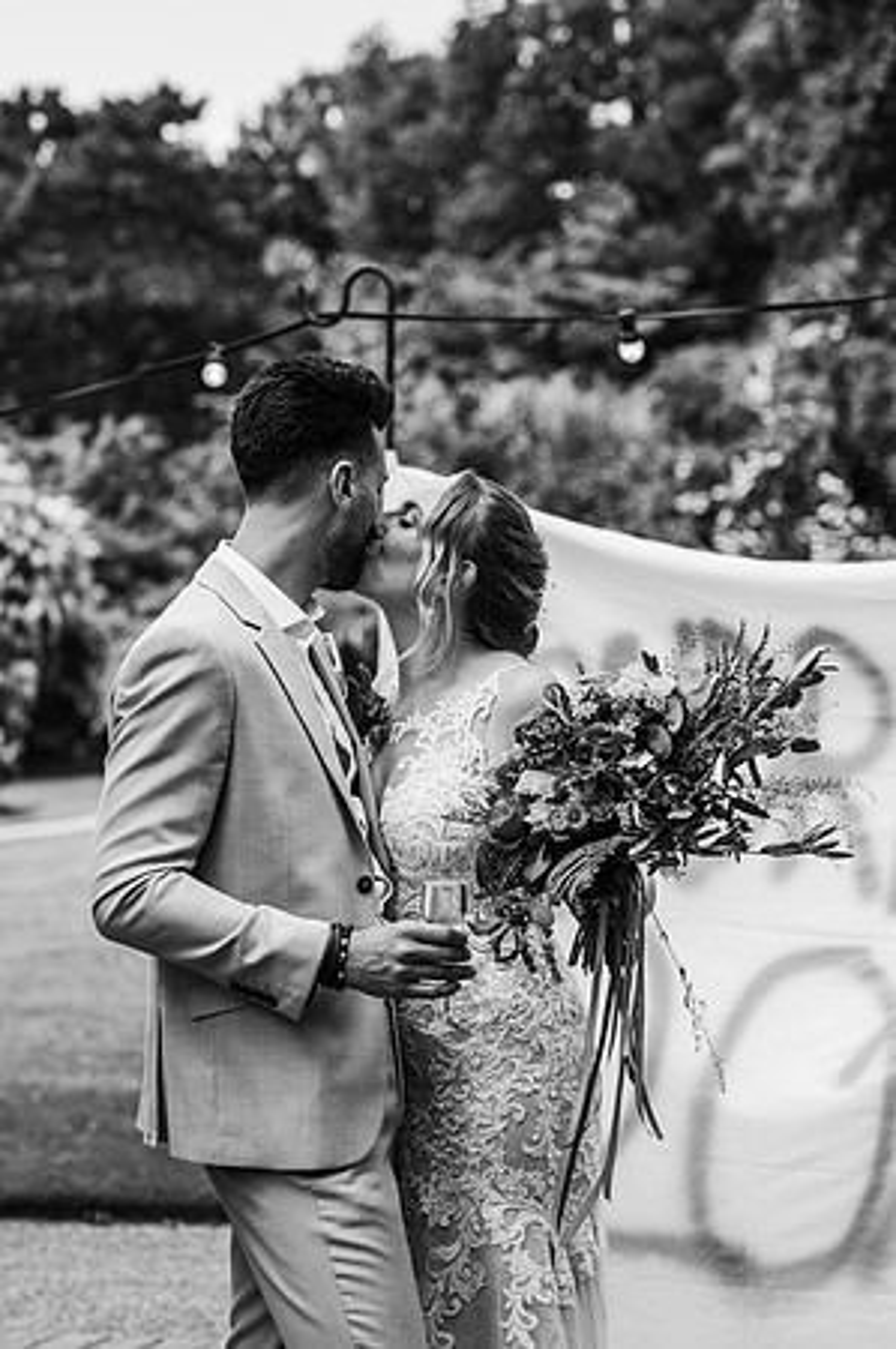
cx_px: 448
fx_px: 3180
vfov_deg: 23.9
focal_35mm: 85
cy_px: 674
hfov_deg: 16.0
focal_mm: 85
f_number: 4
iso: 100
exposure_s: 1/500
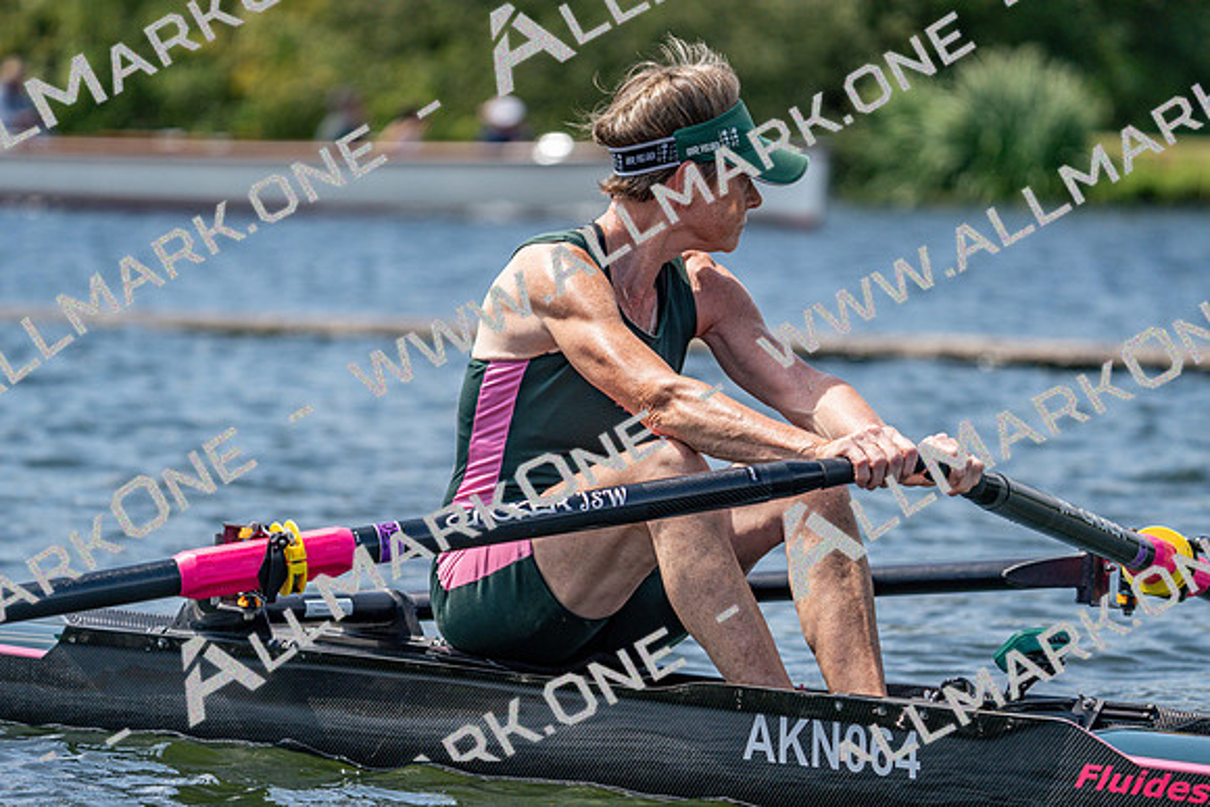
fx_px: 8337
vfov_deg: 5.5
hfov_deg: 8.3
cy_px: 404
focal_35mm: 248
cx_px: 605
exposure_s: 1/2000
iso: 400
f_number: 5.6
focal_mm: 248
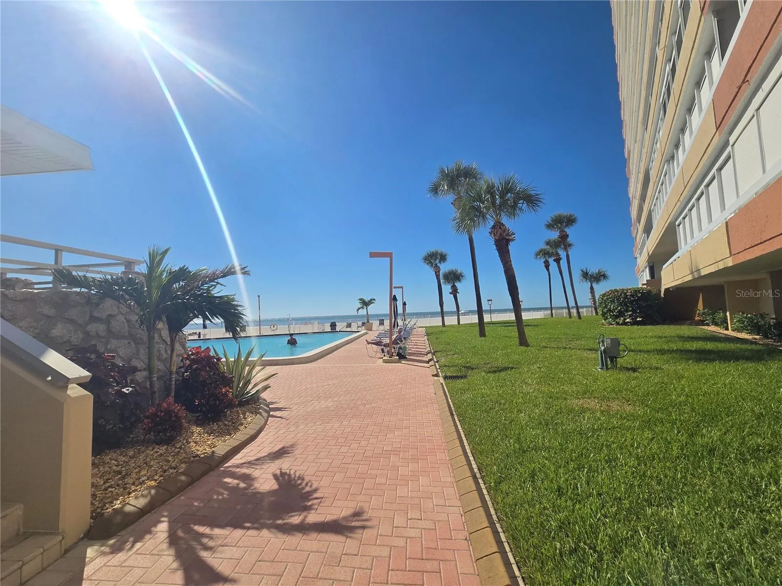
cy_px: 293
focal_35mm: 13
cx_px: 391
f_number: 2.2
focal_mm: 2.2
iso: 50
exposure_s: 1/6151
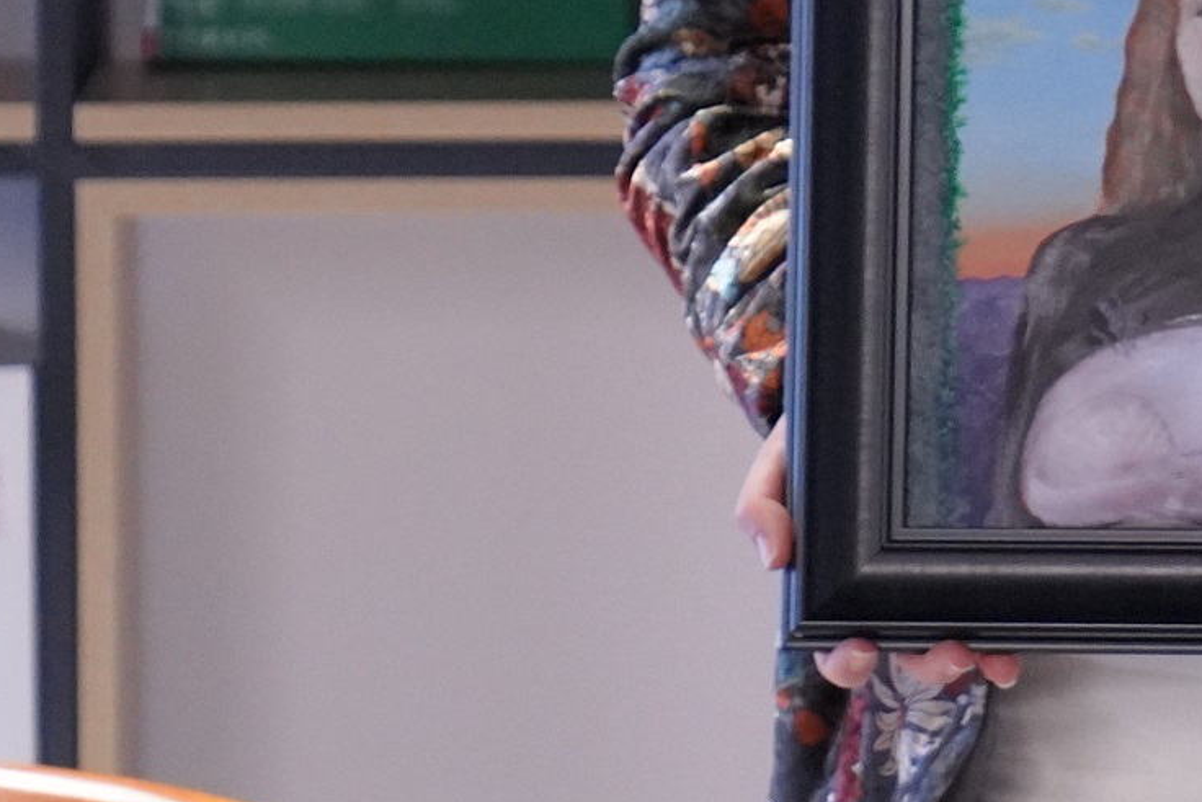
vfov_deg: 3.8
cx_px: 1948
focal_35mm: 366
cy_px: 140
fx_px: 12222
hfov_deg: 5.6
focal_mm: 70
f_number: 2.8
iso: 2500
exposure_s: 1/100
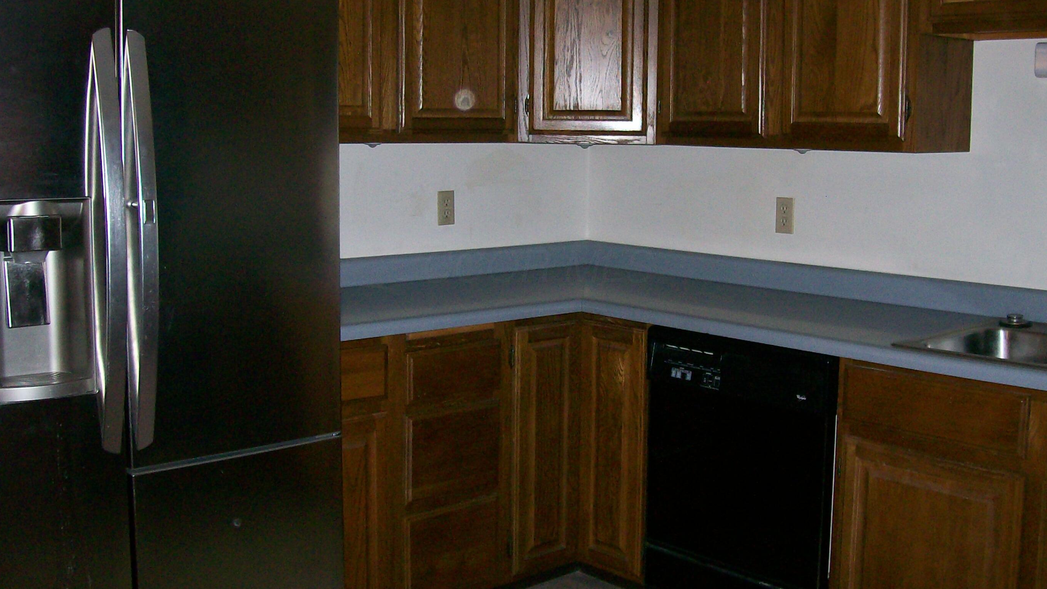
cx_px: 539
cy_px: 266
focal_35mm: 43
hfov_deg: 47.4
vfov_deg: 27.7
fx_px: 1194
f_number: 2.7
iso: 140
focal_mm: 6
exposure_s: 1/64
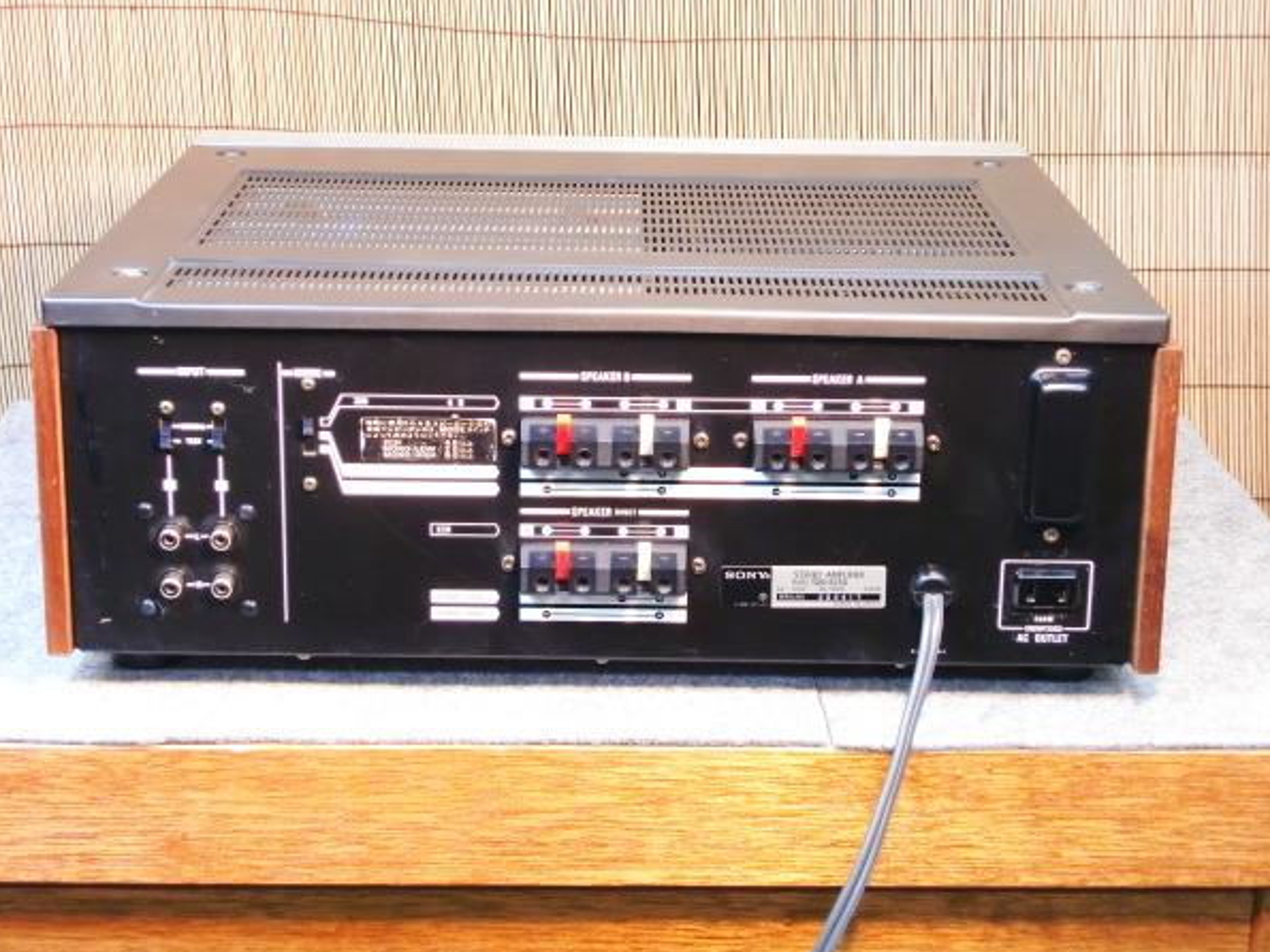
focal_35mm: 71
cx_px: 608
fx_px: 2604
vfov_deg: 20.7
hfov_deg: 27.4
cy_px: 489
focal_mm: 11.7
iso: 400
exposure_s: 1/25
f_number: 4.1
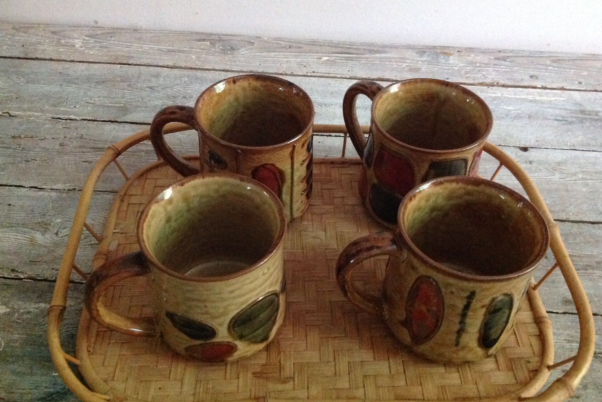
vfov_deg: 35.9
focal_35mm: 37
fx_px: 619
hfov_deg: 51.9
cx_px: 304
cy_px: 215
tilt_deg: -46.9
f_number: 2.4
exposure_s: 1/15
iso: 800
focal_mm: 4.28
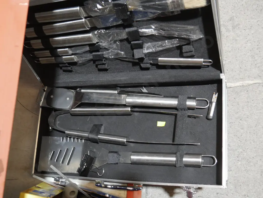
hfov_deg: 42.9
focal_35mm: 44
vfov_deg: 32.9
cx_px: 132
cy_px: 99
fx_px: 334
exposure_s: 1/60
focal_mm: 22
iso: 1600
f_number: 4.7
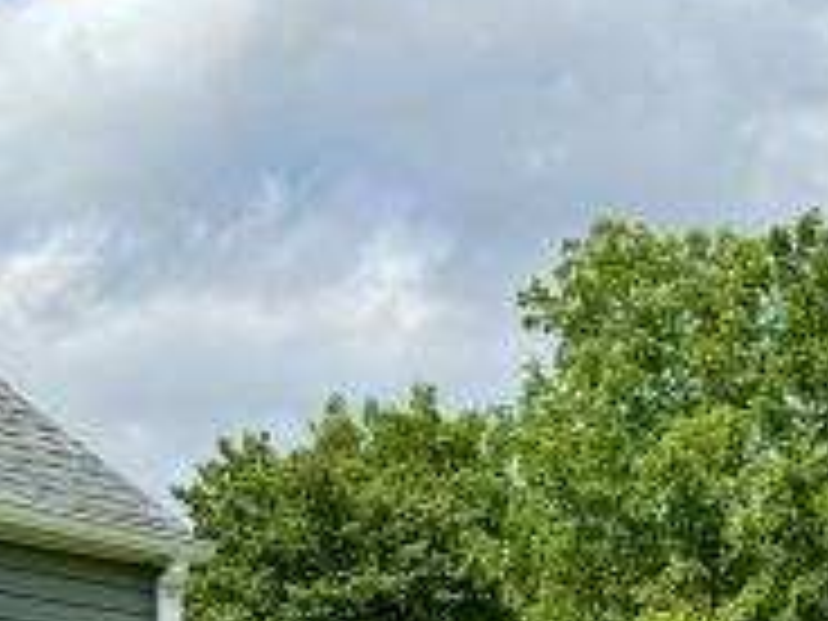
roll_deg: -0.3
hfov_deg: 22.4
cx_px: 560
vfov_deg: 15.6
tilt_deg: +0.1
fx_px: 2081
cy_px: 932
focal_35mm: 87
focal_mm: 6.76
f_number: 1.78
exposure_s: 1/4673
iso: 80
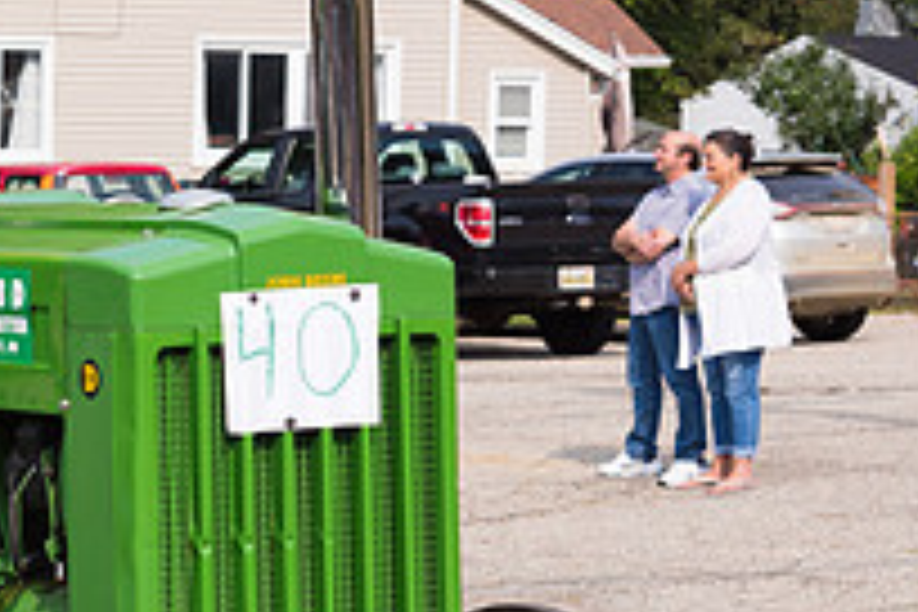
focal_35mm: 176
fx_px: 4488
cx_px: -166
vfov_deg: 7.8
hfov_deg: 11.5
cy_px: 376
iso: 140
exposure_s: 1/500
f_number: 6.3
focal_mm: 62
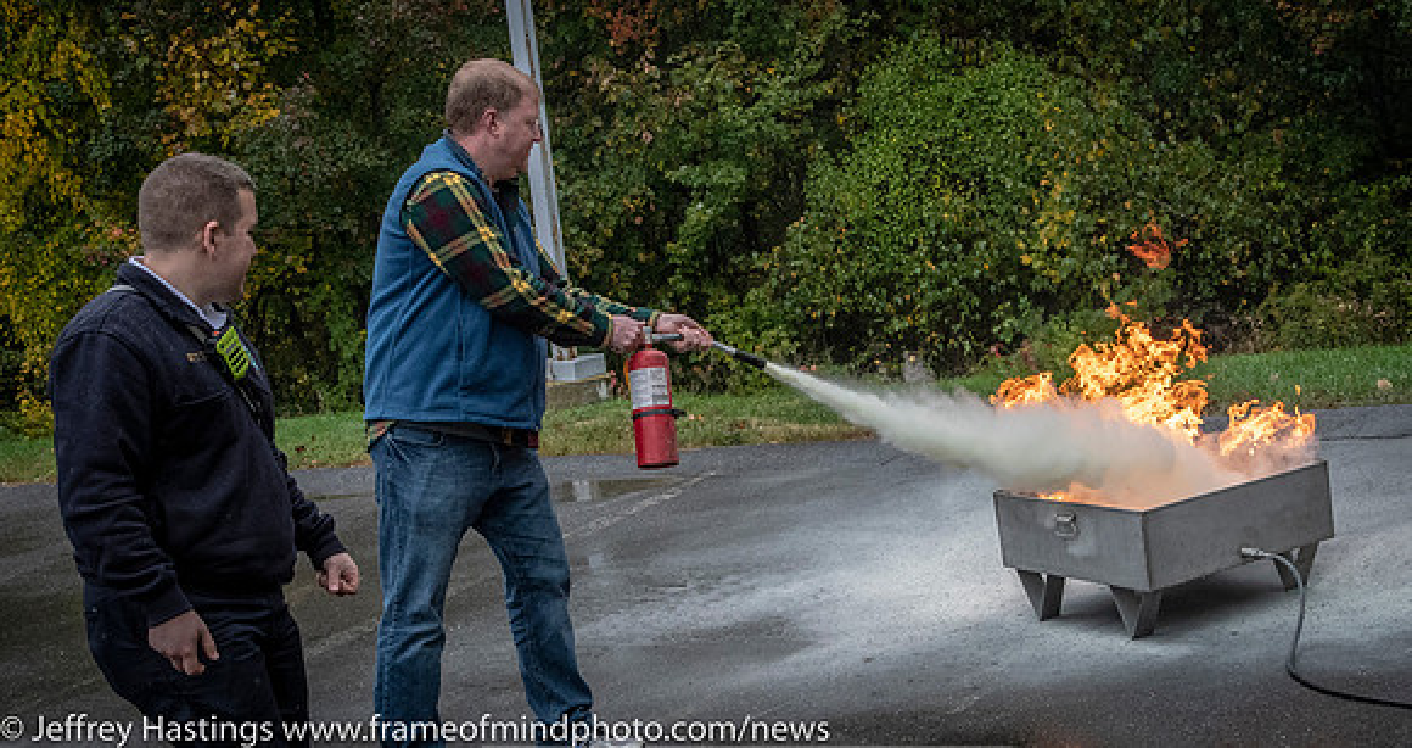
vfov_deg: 18.5
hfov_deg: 34.1
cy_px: 466
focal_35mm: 62
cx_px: 822
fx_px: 2296
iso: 2000
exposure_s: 1/2000
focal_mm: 31
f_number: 6.3
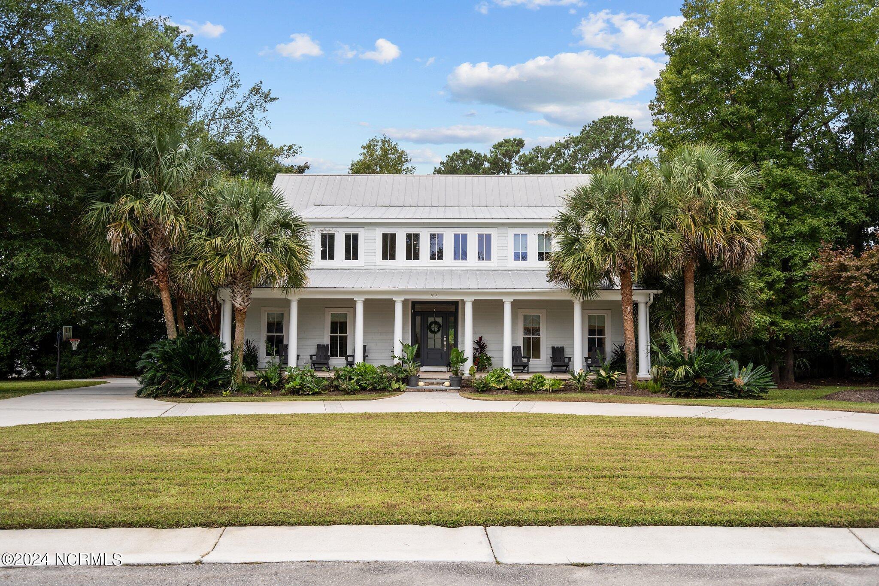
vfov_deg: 49.5
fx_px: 635
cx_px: 440
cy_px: 293
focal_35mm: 26
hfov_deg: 69.4
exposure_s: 1/800
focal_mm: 26
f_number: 4
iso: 400
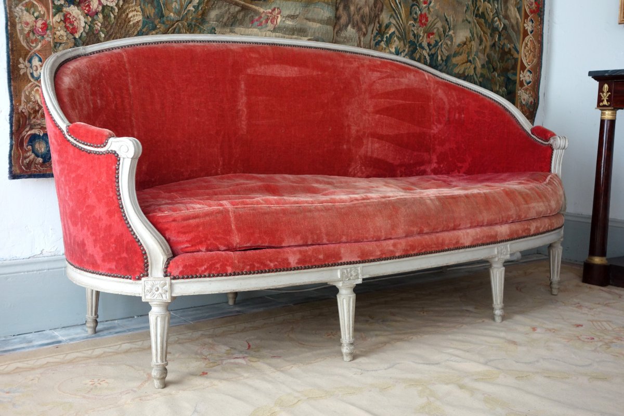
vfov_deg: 33.4
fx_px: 693
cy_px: 208
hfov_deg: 48.5
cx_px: 312
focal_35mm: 40
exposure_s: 1/50
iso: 320
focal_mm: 14.75
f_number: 2.8
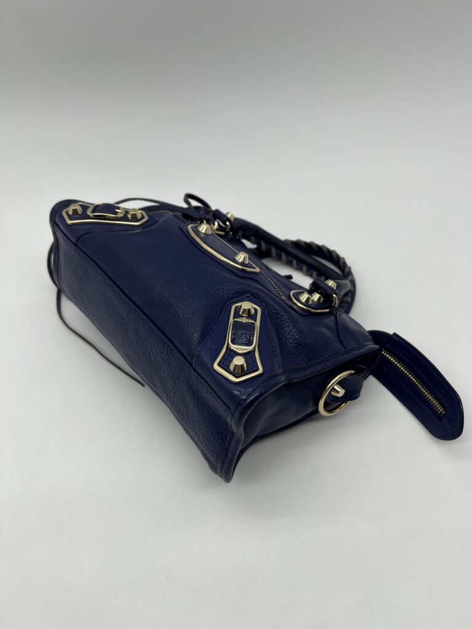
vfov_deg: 67.3
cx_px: 236
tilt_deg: -47.1
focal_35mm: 26
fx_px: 473
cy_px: 314
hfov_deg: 53.1
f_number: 1.5
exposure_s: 1/294
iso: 50
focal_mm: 5.7
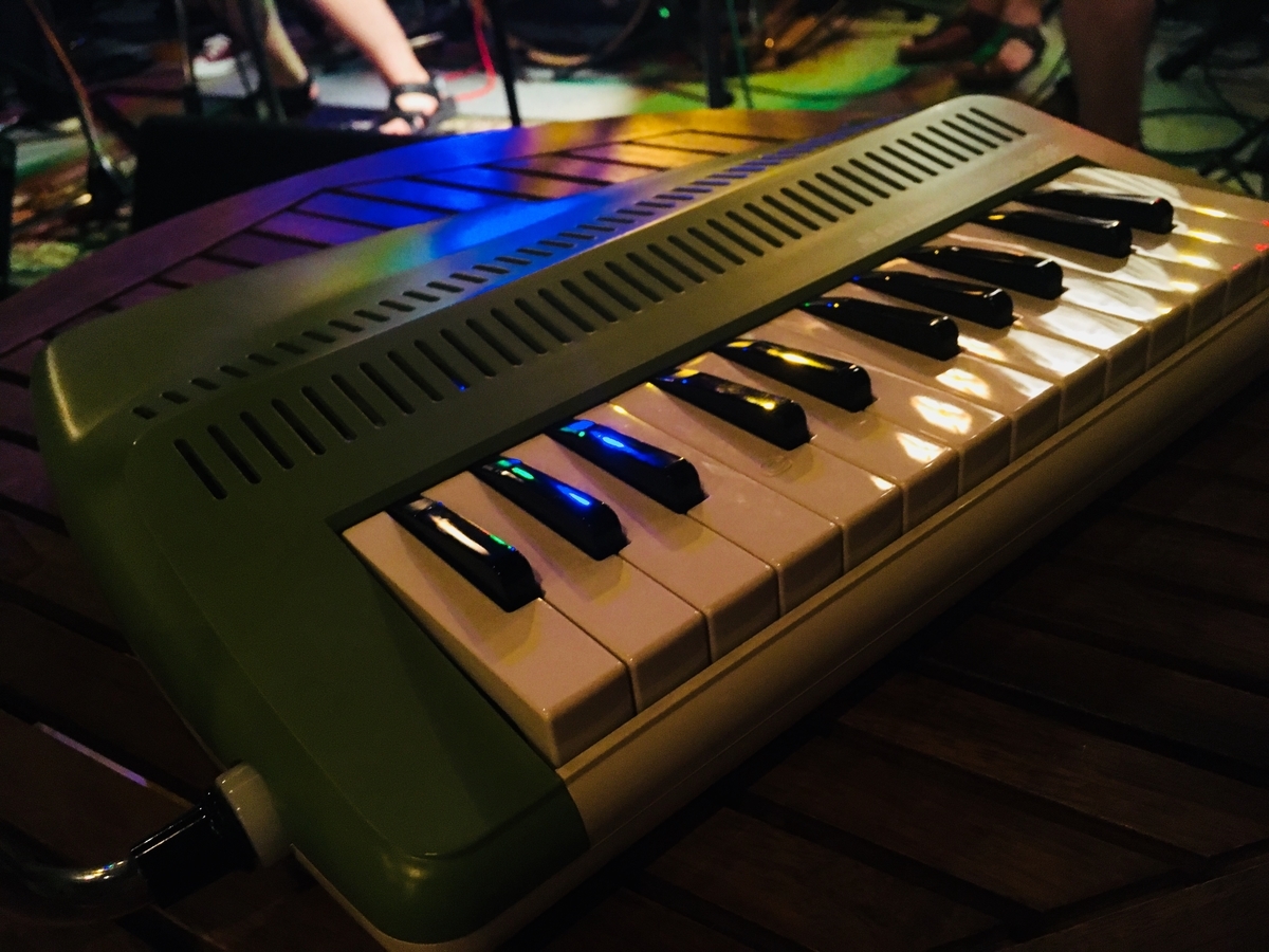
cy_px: 476
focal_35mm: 29
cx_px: 634
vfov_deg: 48.2
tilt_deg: -34.5
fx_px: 1063
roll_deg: +6.4
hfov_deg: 61.7
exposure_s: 1/15
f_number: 2.2
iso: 400
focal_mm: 4.15
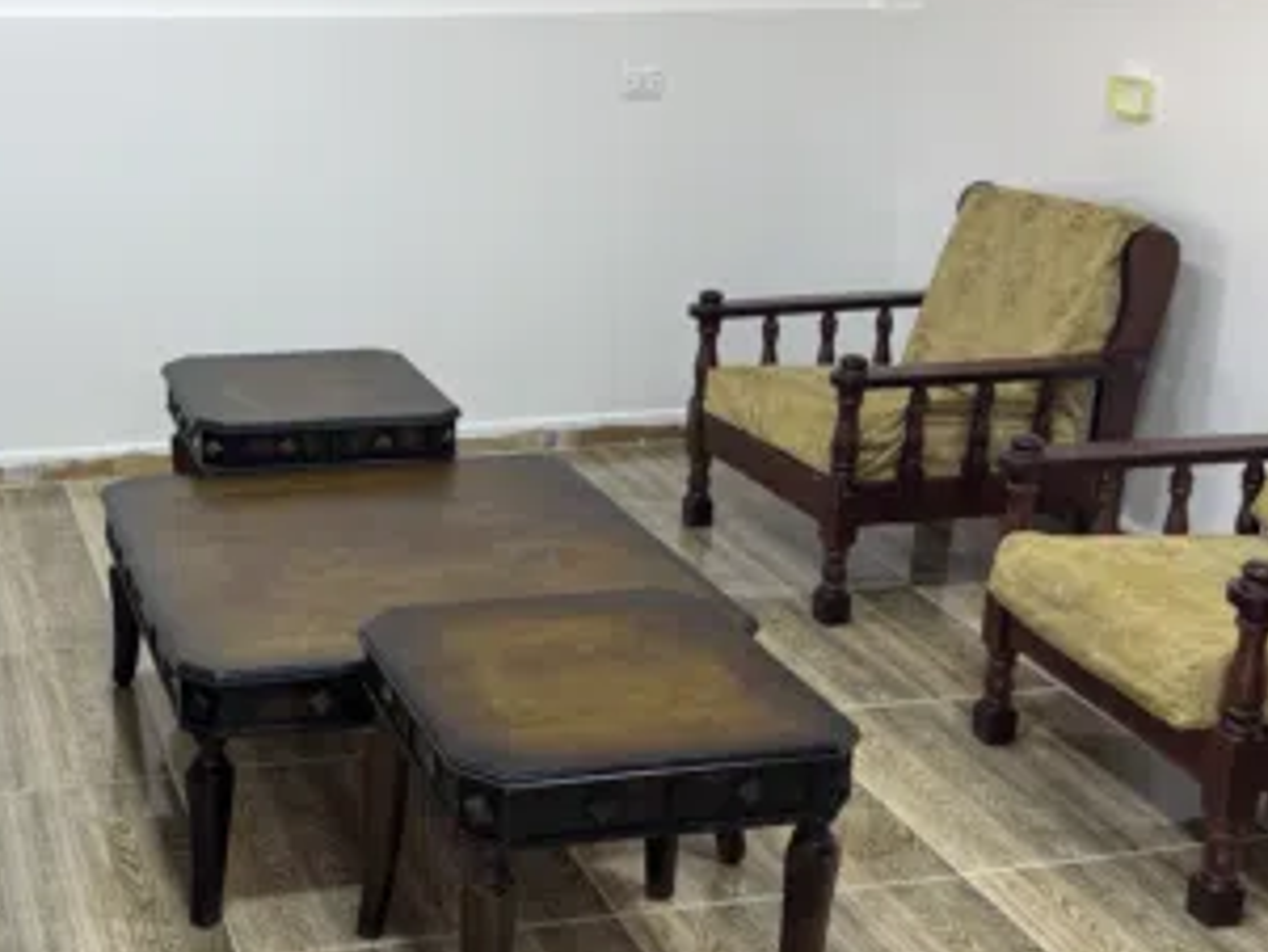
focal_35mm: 51
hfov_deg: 36.6
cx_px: 324
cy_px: 379
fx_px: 1869
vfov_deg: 28.5
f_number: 1.78
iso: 100
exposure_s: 1/121
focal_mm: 6.76
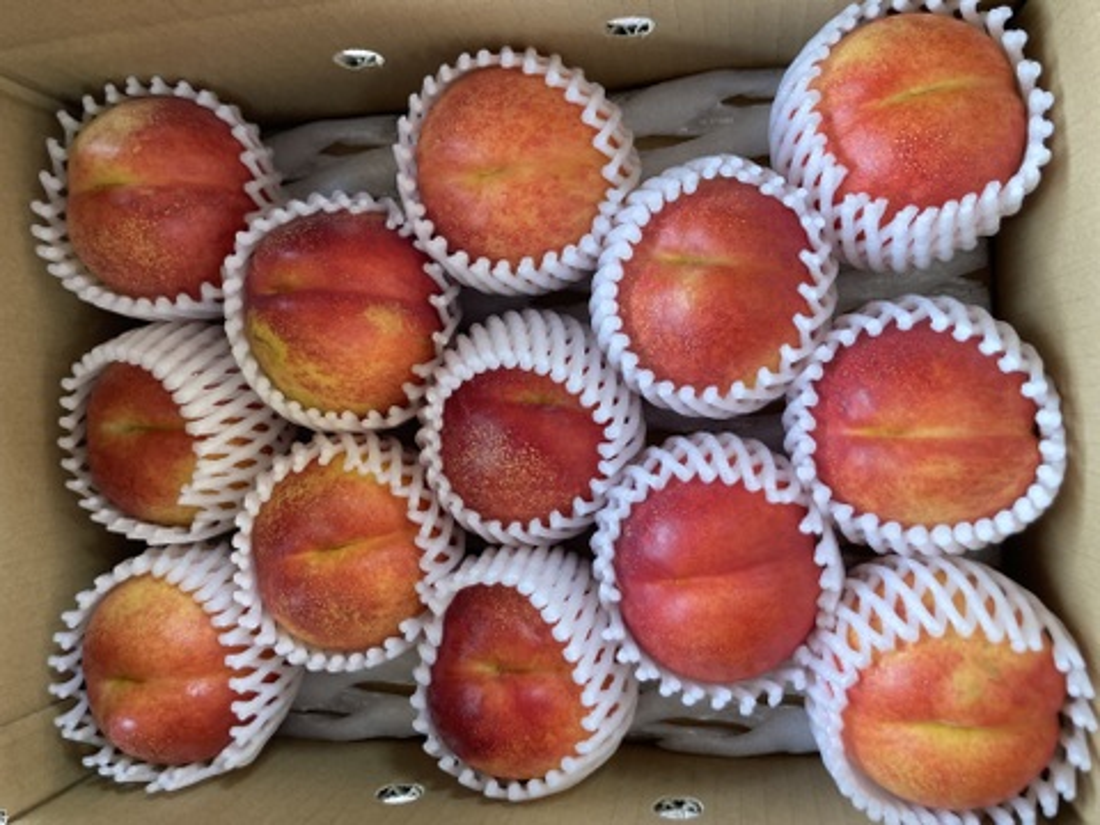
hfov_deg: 63.4
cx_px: 550
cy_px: 412
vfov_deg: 49.7
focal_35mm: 28
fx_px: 890
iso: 80
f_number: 1.8
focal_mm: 3.99
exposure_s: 1/72
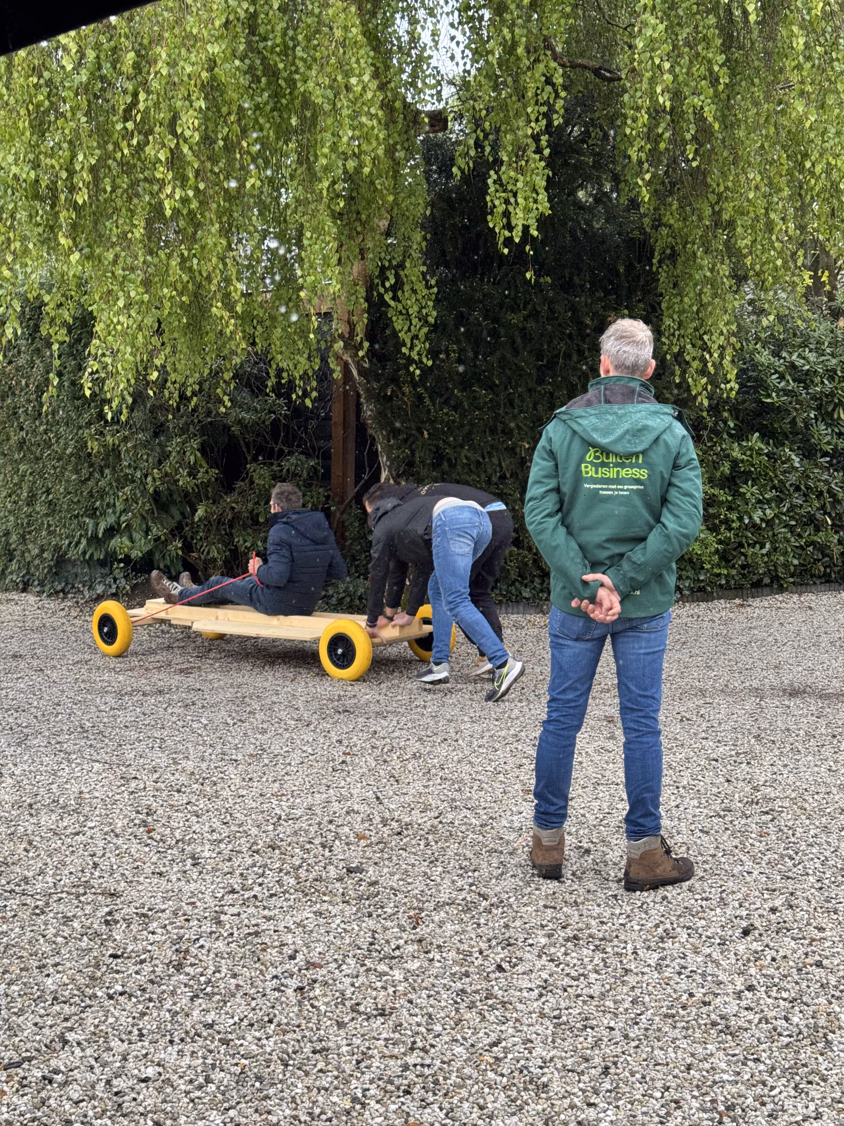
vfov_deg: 39.7
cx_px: 422
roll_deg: -0.8
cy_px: 563
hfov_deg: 30.3
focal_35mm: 48
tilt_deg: -4.0
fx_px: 1560
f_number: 1.78
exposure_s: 1/388
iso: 64
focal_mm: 6.76
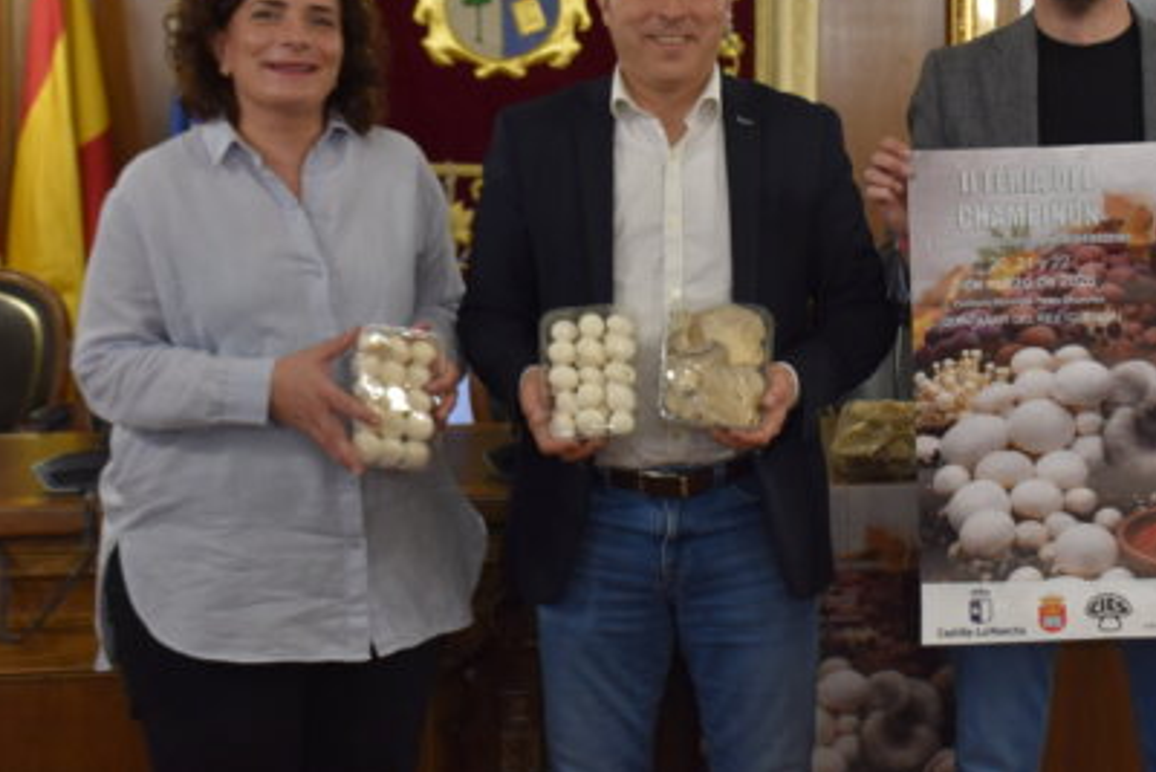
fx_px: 2146
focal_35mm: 67
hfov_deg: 29.9
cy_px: 223
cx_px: 789
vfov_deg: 20.3
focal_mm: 27
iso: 560
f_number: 4
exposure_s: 1/60
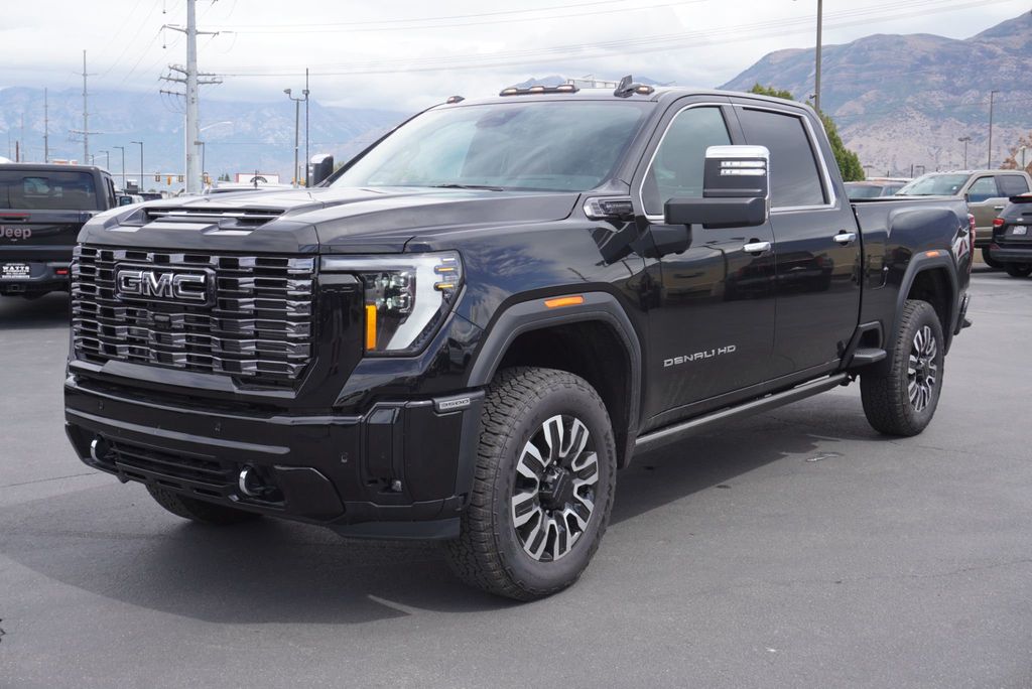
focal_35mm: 42
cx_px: 516
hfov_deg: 46.4
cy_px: 344
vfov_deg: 31.9
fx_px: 1205
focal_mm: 28
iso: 100
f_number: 9
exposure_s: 1/100
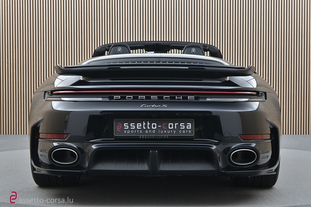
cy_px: 104
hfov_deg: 27.0
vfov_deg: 18.2
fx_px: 648
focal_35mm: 75
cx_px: 156
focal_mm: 50
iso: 1250
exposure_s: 1/40
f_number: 6.3
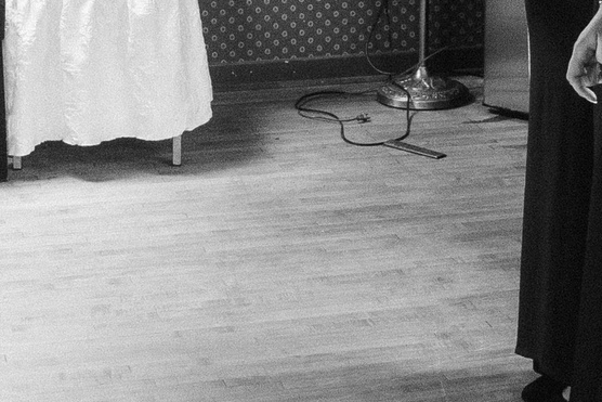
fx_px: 1923
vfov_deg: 11.5
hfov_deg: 17.7
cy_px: -155
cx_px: 417
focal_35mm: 115
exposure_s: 1/125
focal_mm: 12
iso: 640
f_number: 2.8
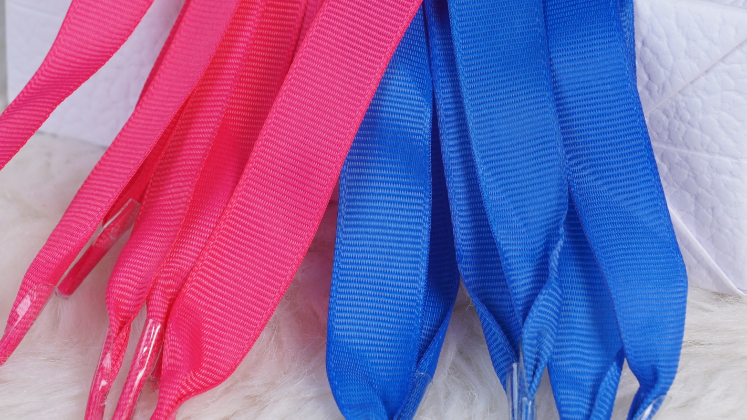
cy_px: 125
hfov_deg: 10.9
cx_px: 349
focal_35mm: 198
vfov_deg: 6.1
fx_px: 3922
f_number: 8
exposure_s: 1/160
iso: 160
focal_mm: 70
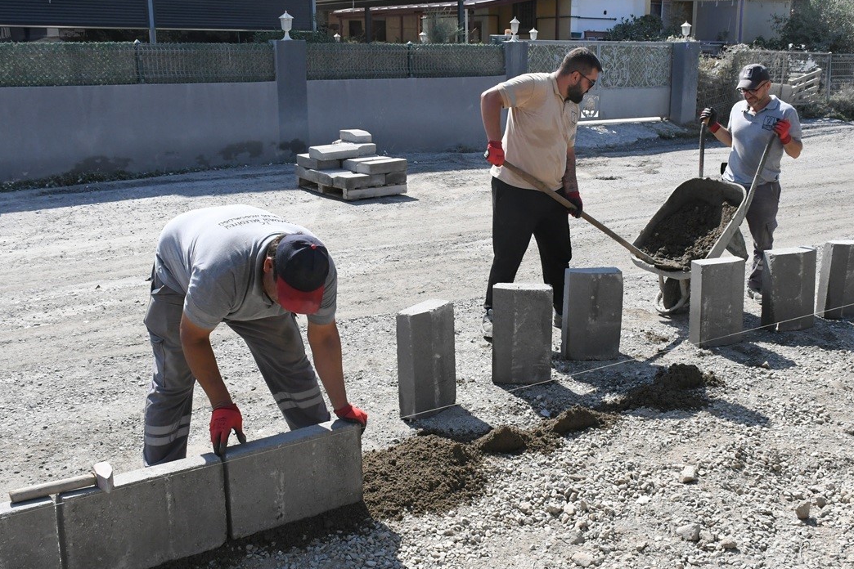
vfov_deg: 36.8
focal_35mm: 36
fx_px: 854
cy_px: 256
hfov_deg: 53.1
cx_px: 463
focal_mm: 18
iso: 1600
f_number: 8
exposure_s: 1/3200
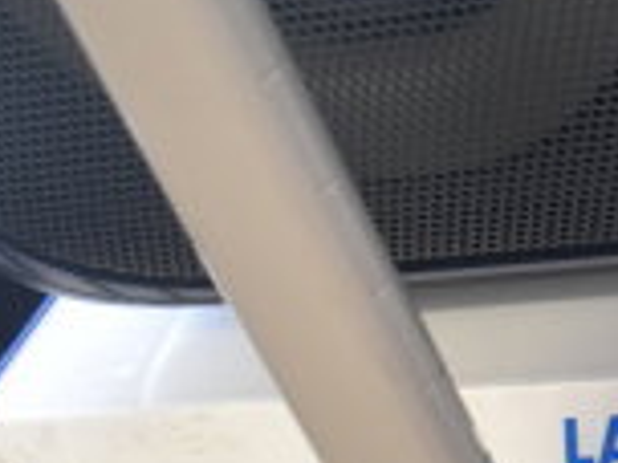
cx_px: 1086
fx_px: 2071
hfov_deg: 14.9
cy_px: 473
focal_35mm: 116
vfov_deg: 12.6
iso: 800
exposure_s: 1/30
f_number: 3.8
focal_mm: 20
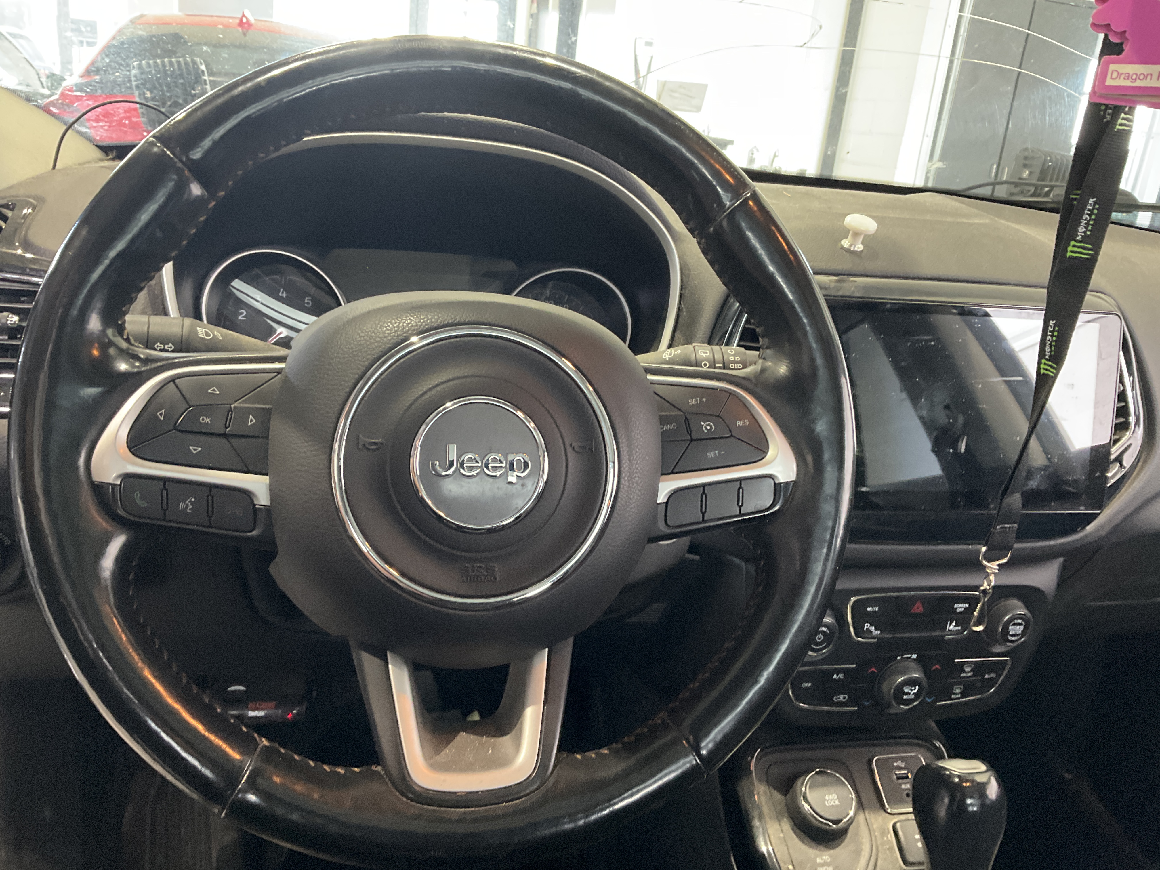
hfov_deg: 61.7
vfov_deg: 48.2
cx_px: 580
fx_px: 972
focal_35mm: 29
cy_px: 435
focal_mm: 3
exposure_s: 1/40
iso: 250
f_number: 1.8
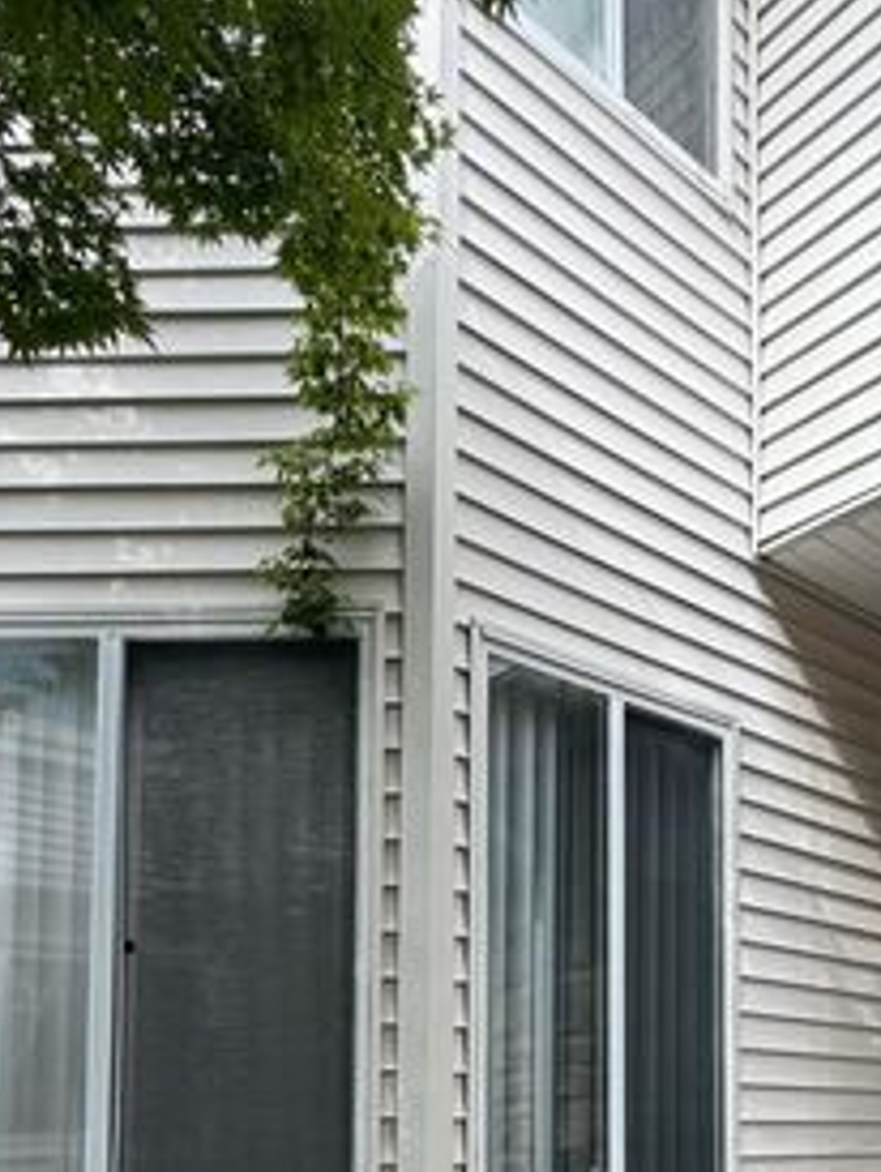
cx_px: 599
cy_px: 1078
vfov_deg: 47.8
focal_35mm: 34
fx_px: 1152
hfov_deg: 41.2
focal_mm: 2.22
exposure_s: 1/502
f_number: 2.2
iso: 40
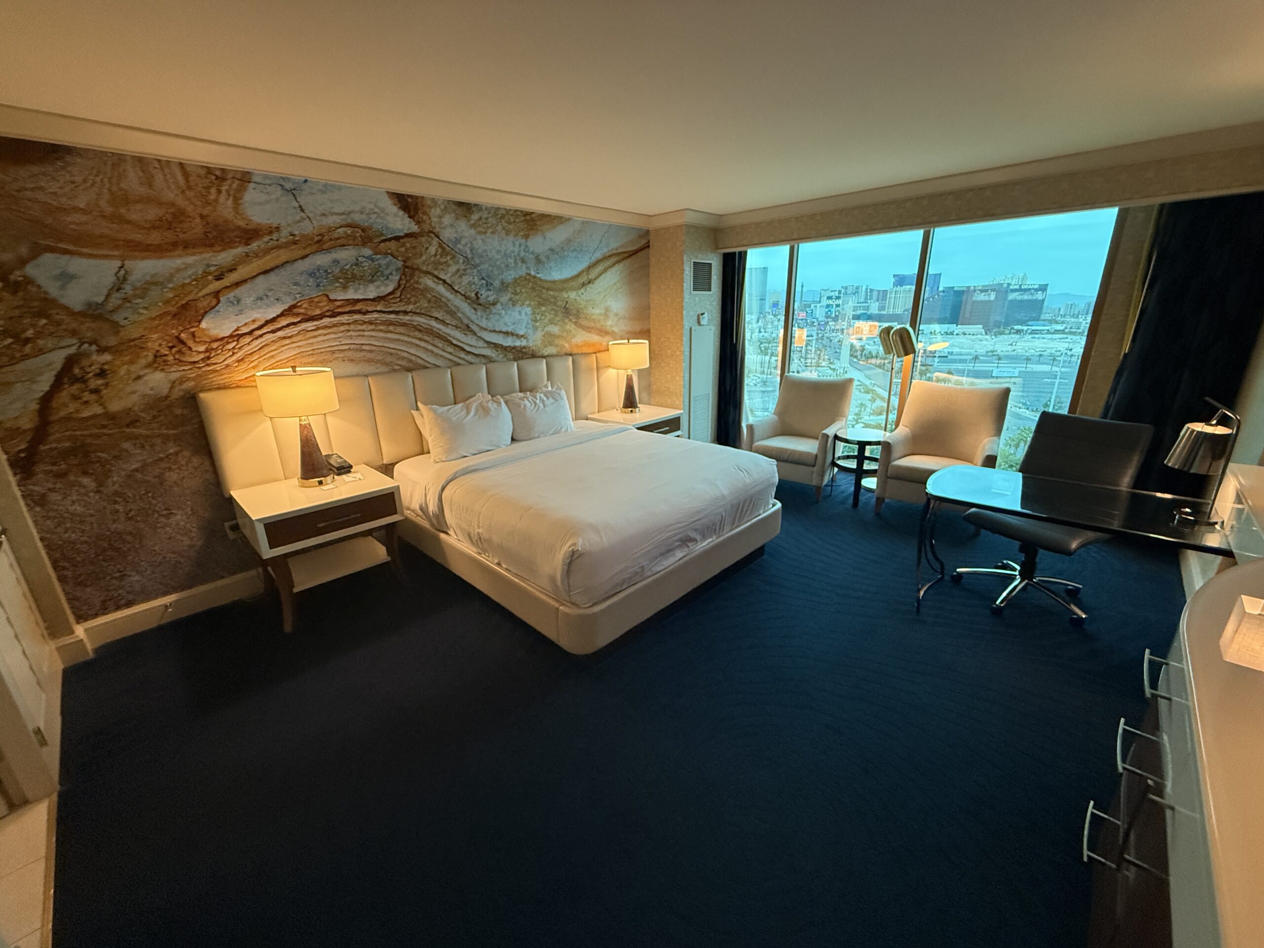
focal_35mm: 14
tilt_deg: -17.2
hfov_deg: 102.1
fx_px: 511
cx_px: 632
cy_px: 474
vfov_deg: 85.7
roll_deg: +0.9
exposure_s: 1/120
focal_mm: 2.22
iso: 400
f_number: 2.2
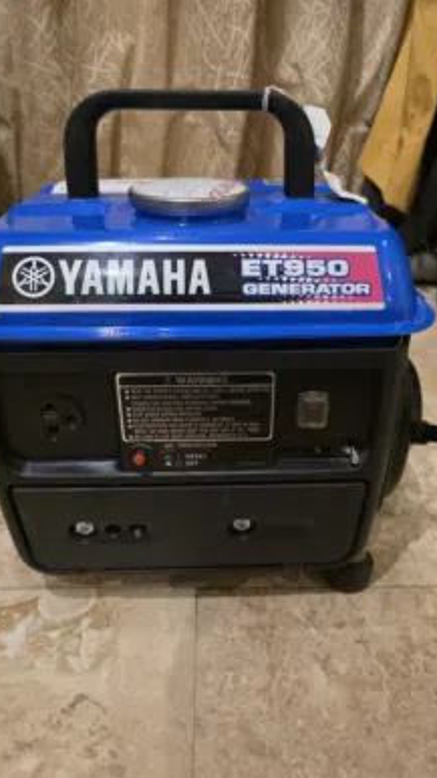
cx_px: 213
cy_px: 401
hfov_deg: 44.4
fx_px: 536
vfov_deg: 71.9
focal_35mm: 26
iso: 1600
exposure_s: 1/100
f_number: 1.7
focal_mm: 6.3
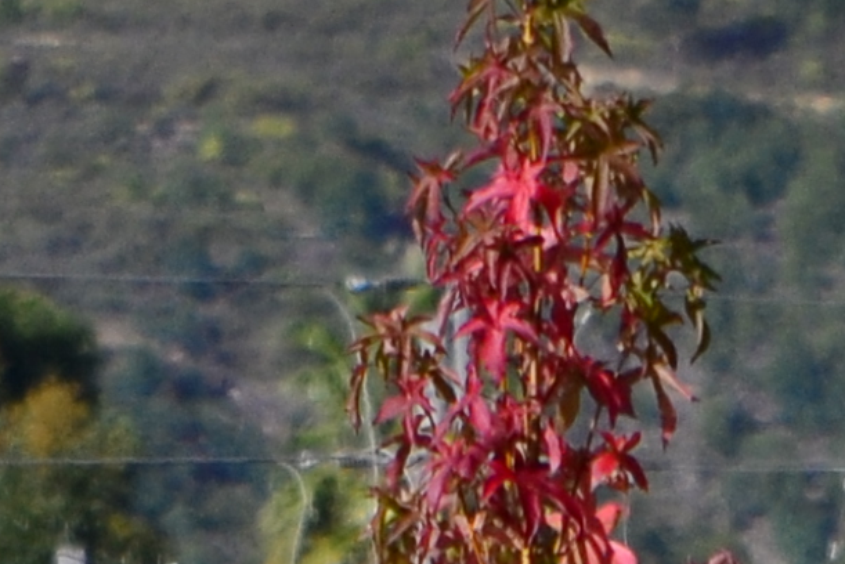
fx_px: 47786
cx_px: 790
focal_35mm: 2035
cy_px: 1222
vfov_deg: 0.7
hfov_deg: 1.0
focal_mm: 180
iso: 200
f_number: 5
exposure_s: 1/1250
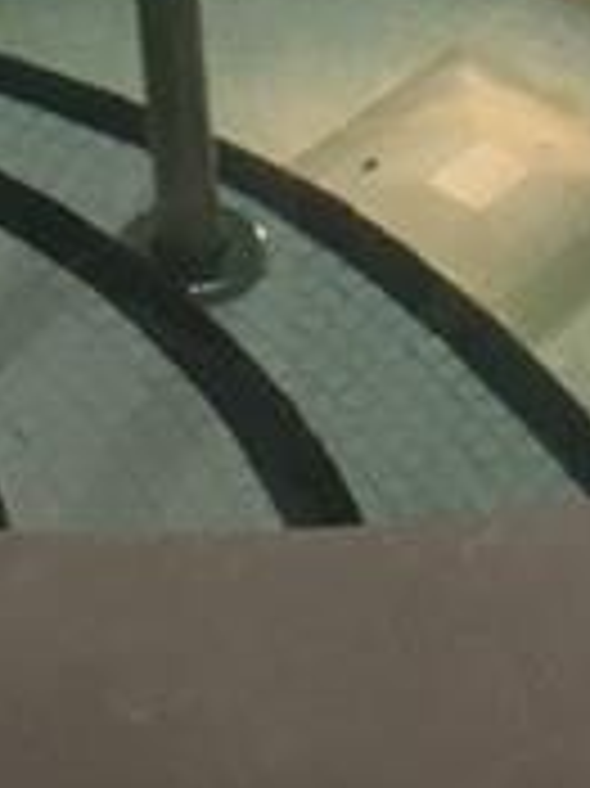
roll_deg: +0.1
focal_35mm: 199
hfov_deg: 7.4
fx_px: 4528
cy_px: -1400
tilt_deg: -15.7
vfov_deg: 8.6
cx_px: 428
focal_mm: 4.15
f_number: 2.2
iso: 80
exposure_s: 1/30
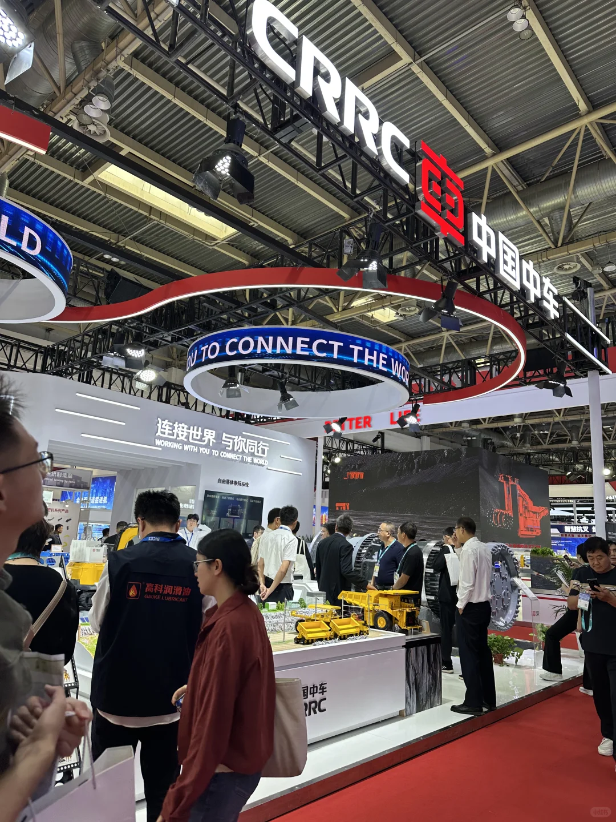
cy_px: 411
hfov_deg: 56.8
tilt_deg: +12.9
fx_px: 569
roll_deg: -3.5
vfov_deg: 71.6
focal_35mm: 24
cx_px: 308
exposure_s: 1/120
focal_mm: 6.86
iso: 64
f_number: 1.78
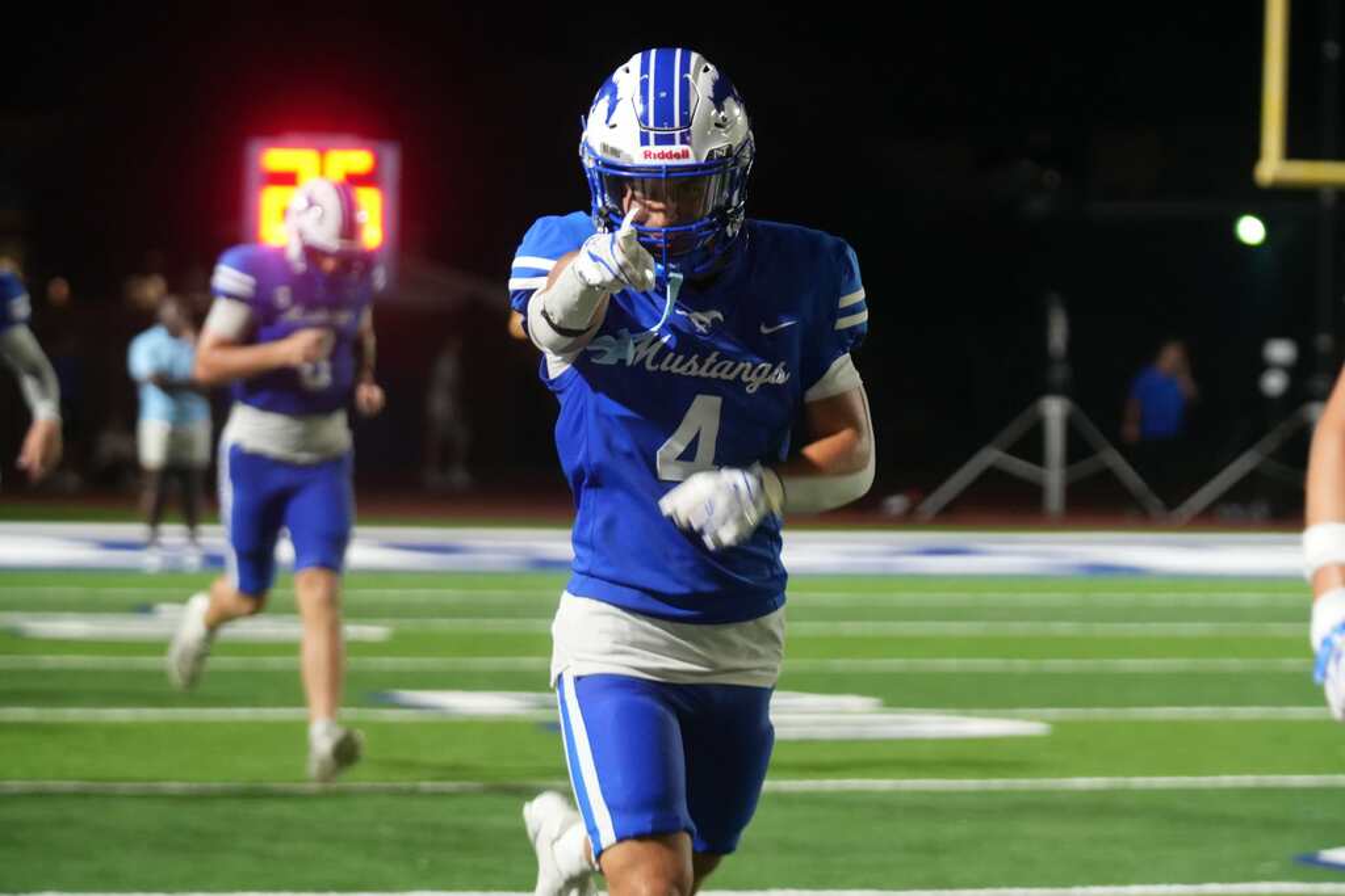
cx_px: 672
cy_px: 448
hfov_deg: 10.8
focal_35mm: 190
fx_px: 7099
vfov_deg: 7.2
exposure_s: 1/200
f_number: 5.6
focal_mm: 190
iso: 6400
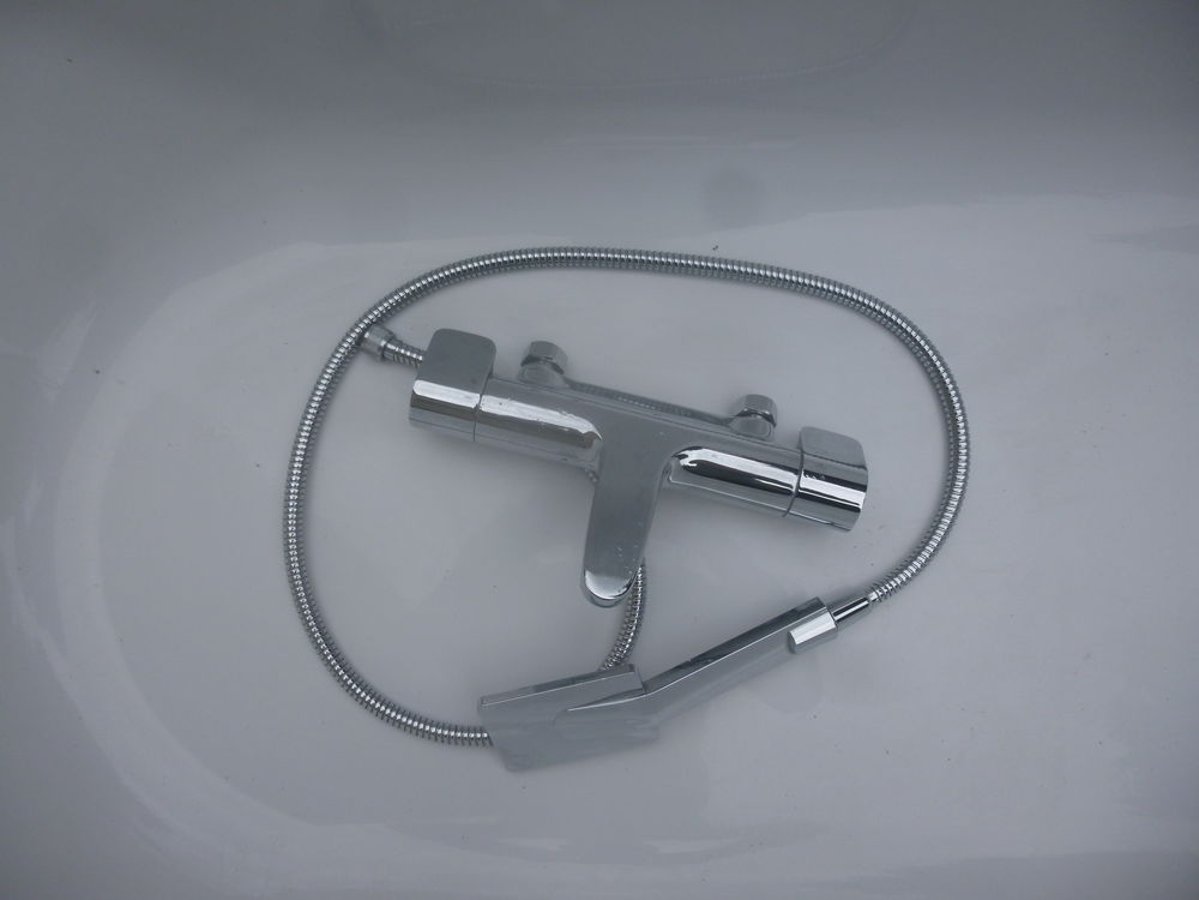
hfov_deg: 69.4
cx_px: 600
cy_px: 450
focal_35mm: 25
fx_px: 866
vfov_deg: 54.9
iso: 100
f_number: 3.1
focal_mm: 4.5
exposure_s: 1/800
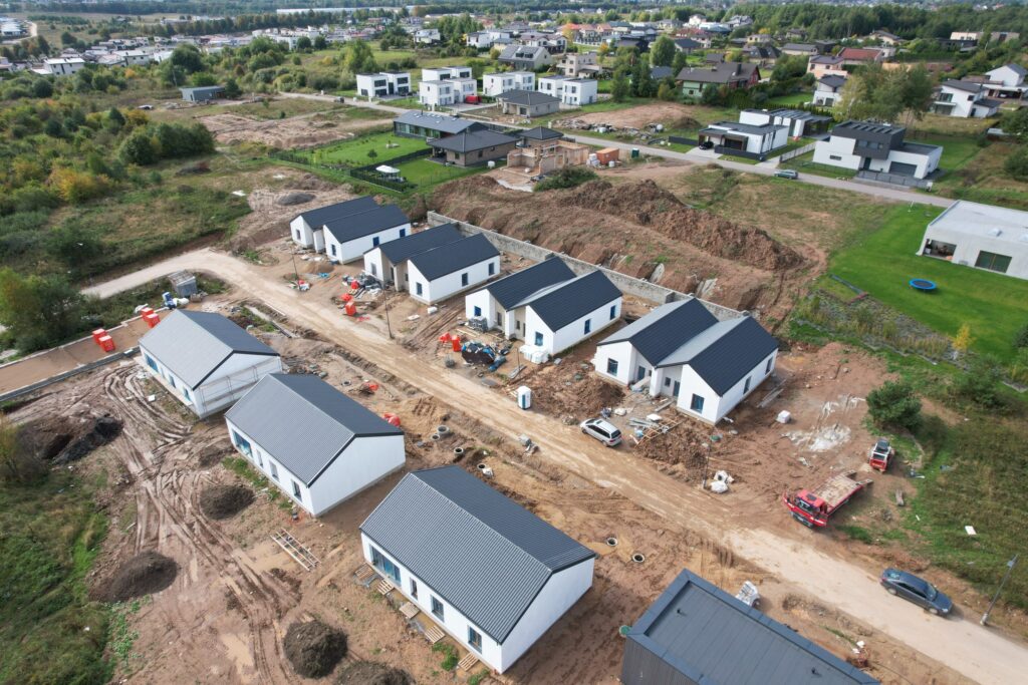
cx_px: 514
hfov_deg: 78.6
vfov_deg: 57.2
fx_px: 628
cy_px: 342
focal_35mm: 22
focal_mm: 8.38
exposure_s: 1/800
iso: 110
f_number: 2.8
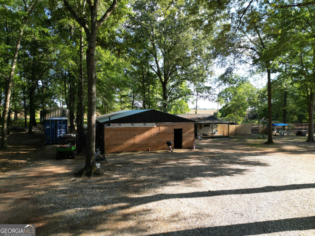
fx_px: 218
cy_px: 118
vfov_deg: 56.8
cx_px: 158
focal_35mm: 24
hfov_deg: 71.6
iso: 100
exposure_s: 1/500
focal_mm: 6.72
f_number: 1.7
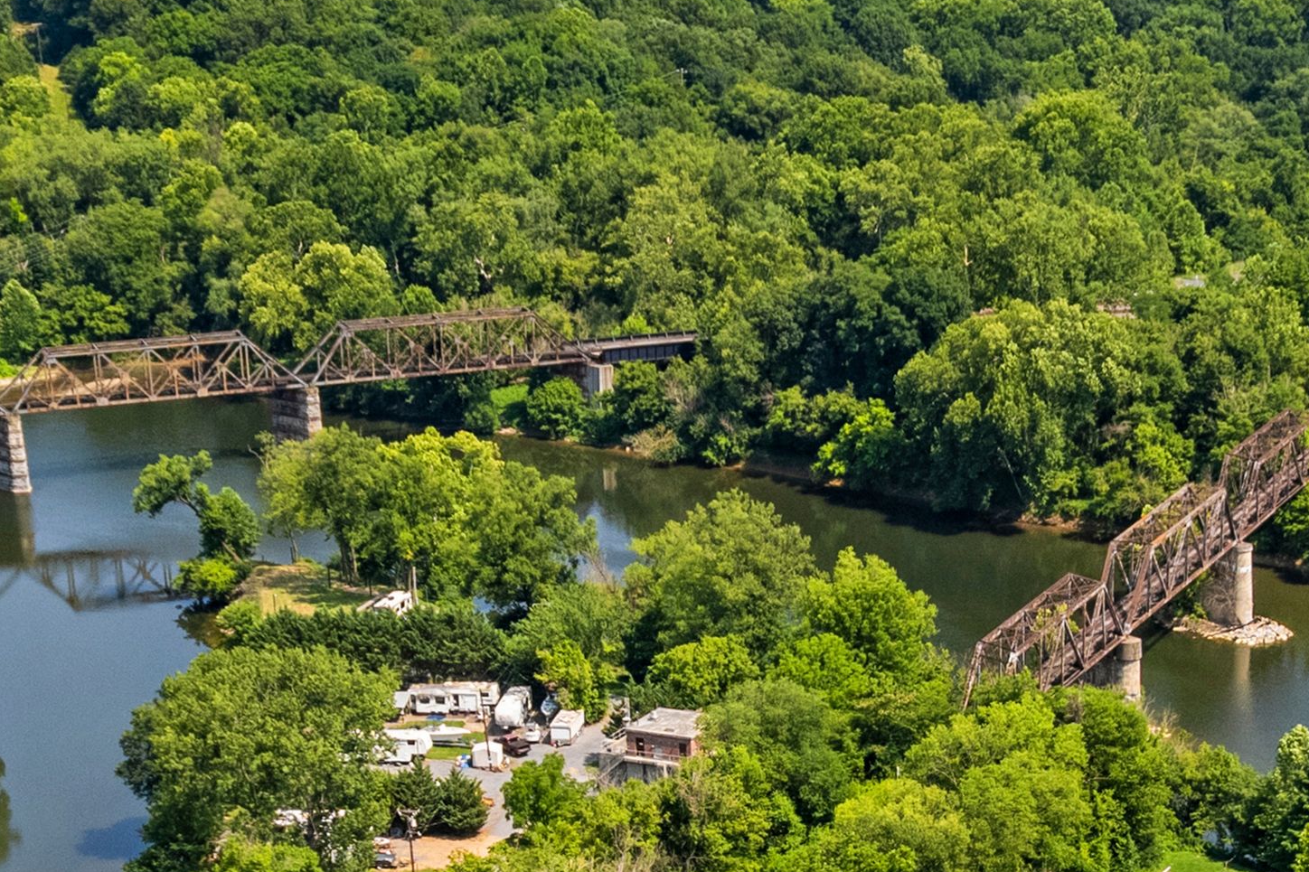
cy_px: 1009
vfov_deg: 15.9
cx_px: 849
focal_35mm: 83
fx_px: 3017
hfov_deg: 24.4
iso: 120
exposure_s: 1/1250
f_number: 2.8
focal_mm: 8.38
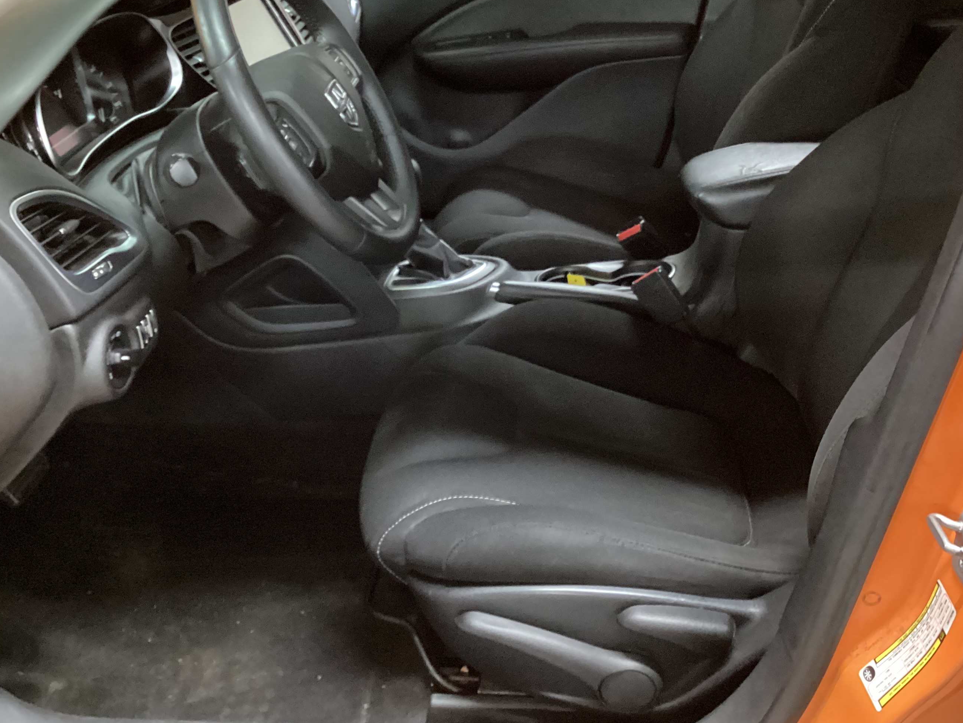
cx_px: 478
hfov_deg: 47.9
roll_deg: +2.9
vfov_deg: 36.7
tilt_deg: -27.0
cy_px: 289
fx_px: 1085
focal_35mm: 39
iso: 640
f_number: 2.4
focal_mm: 3.3
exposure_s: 1/17
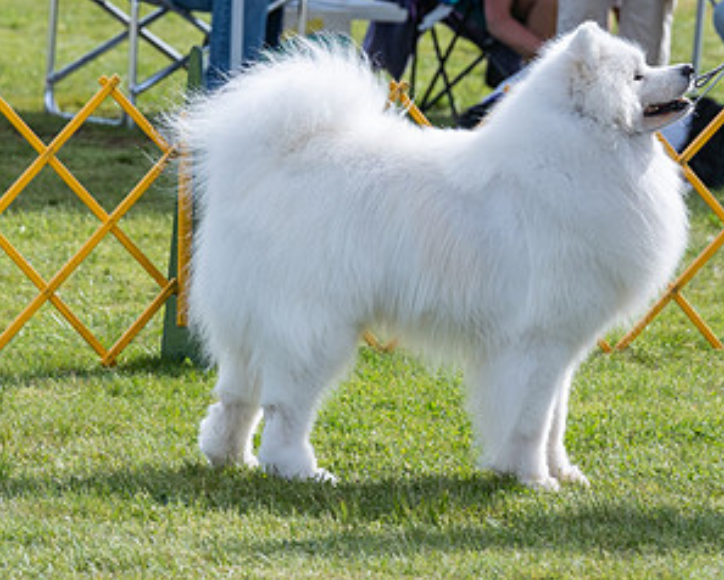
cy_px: -34
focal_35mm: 431
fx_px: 9241
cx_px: 380
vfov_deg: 3.6
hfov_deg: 4.5
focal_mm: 179
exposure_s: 1/1250
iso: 320
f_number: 5.6
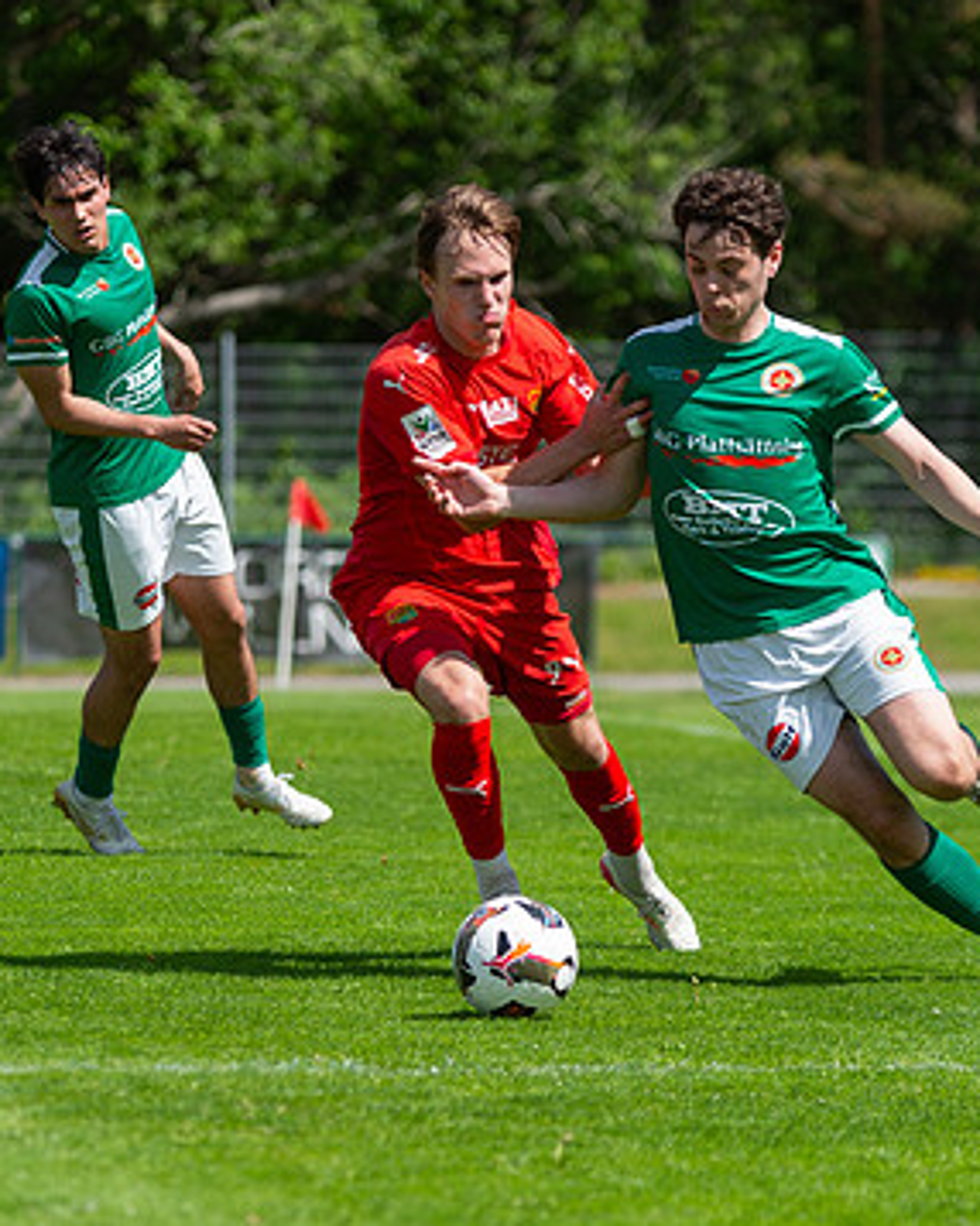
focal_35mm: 247
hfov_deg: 6.3
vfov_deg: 7.8
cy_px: 769
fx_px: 8963
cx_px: 466
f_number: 3.2
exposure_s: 1/2000
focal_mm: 130
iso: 140
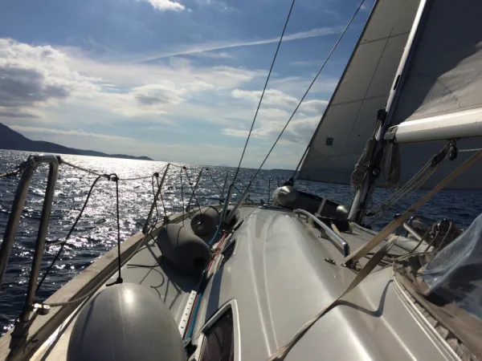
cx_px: 241
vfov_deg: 48.2
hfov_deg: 61.7
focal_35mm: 29
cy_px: 180
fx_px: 404
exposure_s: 1/20833
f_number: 2.2
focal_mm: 4.15
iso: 50
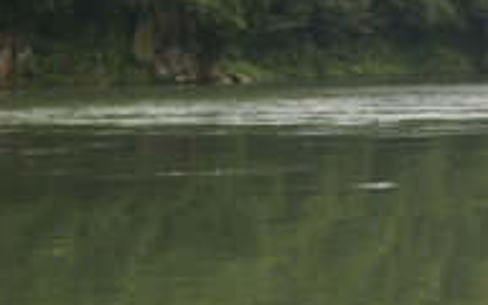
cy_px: -192
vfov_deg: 8.1
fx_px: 2096
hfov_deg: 13.0
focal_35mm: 158
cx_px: 572
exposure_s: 1/100
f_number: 7.1
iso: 100
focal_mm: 33
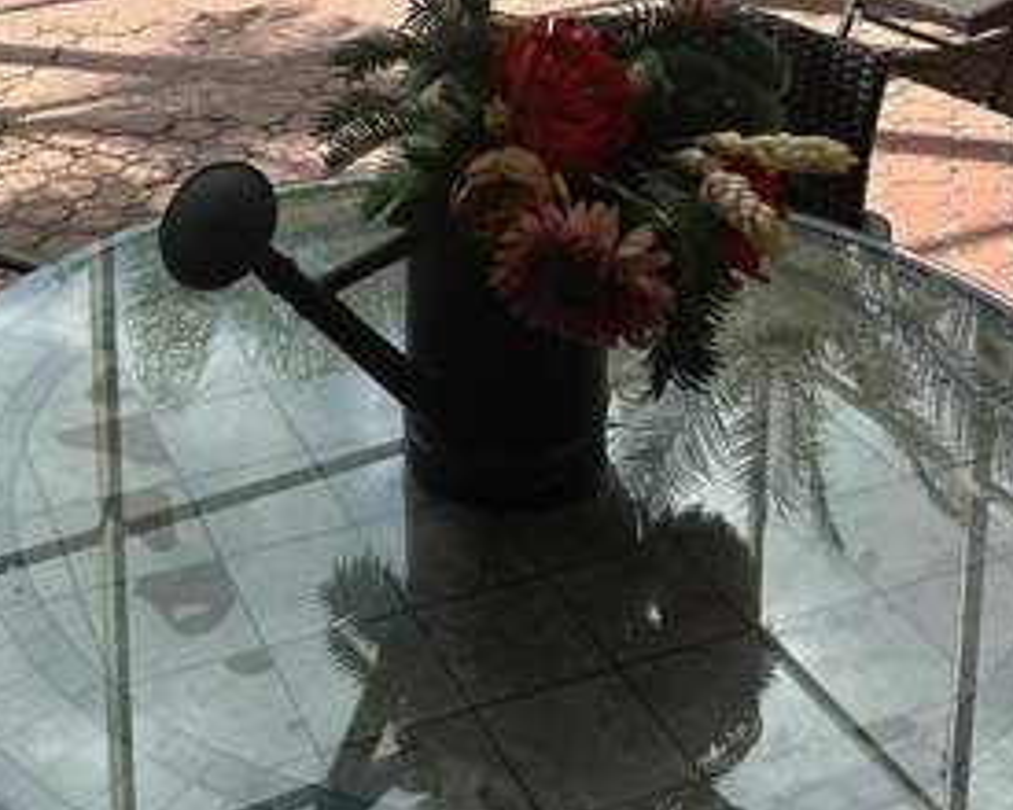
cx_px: 328
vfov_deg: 23.4
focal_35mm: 59
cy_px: -180
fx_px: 1769
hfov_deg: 31.7
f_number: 1.5
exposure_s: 1/1449
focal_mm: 5.7
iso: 50
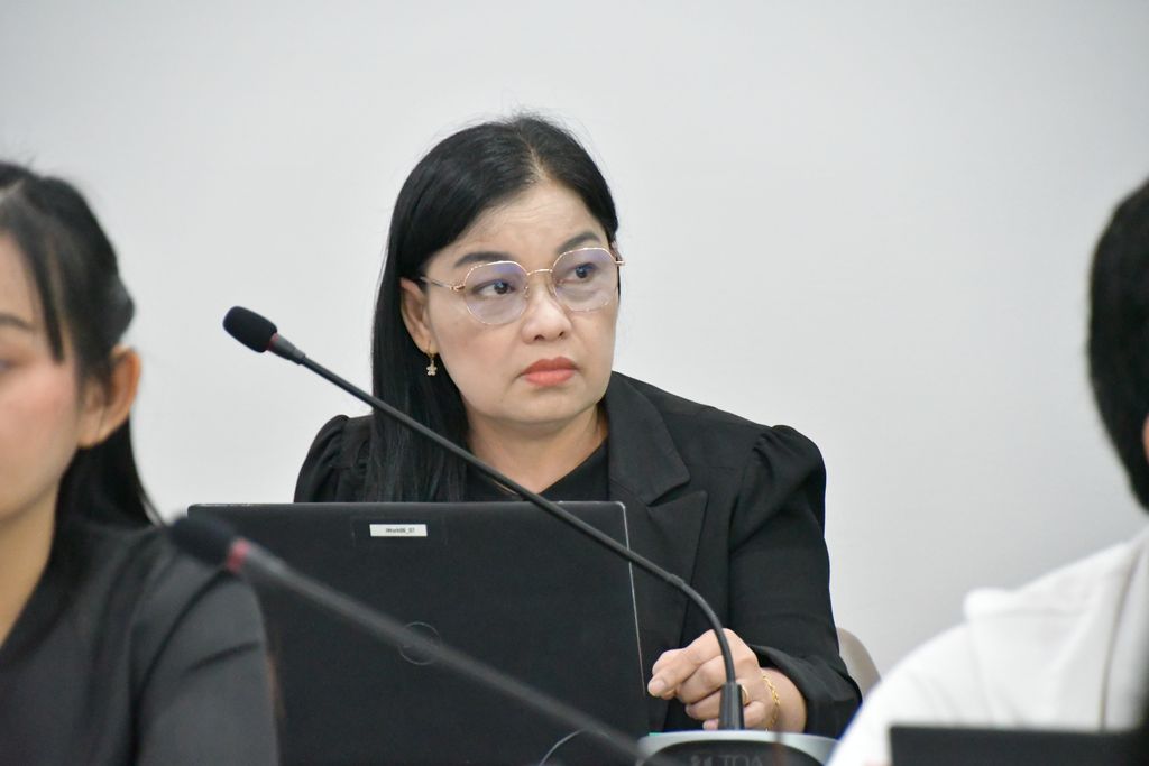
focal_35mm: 262
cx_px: 574
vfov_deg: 5.2
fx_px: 8363
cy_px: 383
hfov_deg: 7.9
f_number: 6
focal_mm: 175
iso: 12800
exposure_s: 1/200
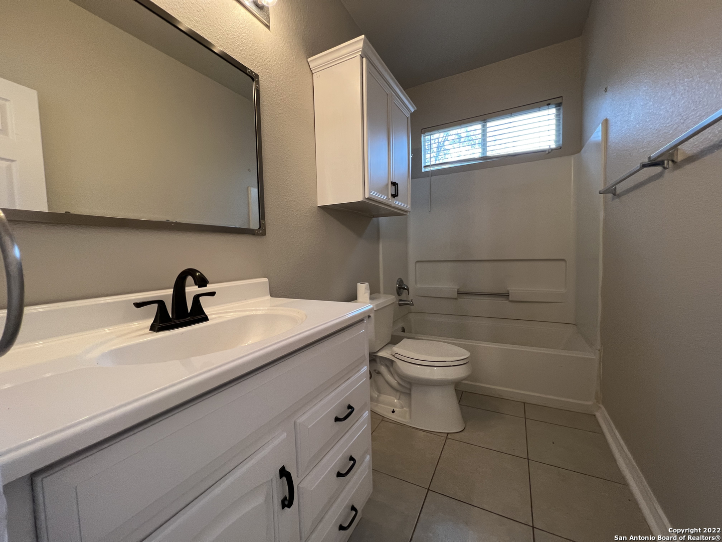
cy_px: 271
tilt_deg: -4.1
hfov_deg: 106.2
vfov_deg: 89.9
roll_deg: +1.5
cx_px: 361
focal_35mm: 13
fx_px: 271
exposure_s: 1/60
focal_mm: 1.57
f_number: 1.8
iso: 200
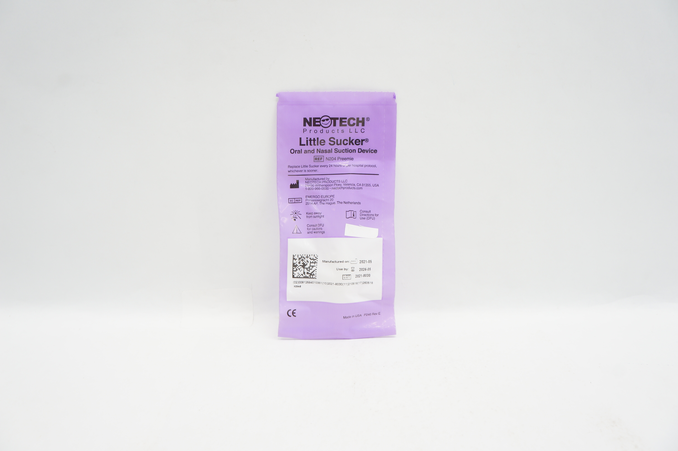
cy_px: 226
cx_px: 339
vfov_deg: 47.8
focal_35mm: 27
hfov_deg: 67.4
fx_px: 508
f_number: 7.1
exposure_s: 1/20
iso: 200
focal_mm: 18
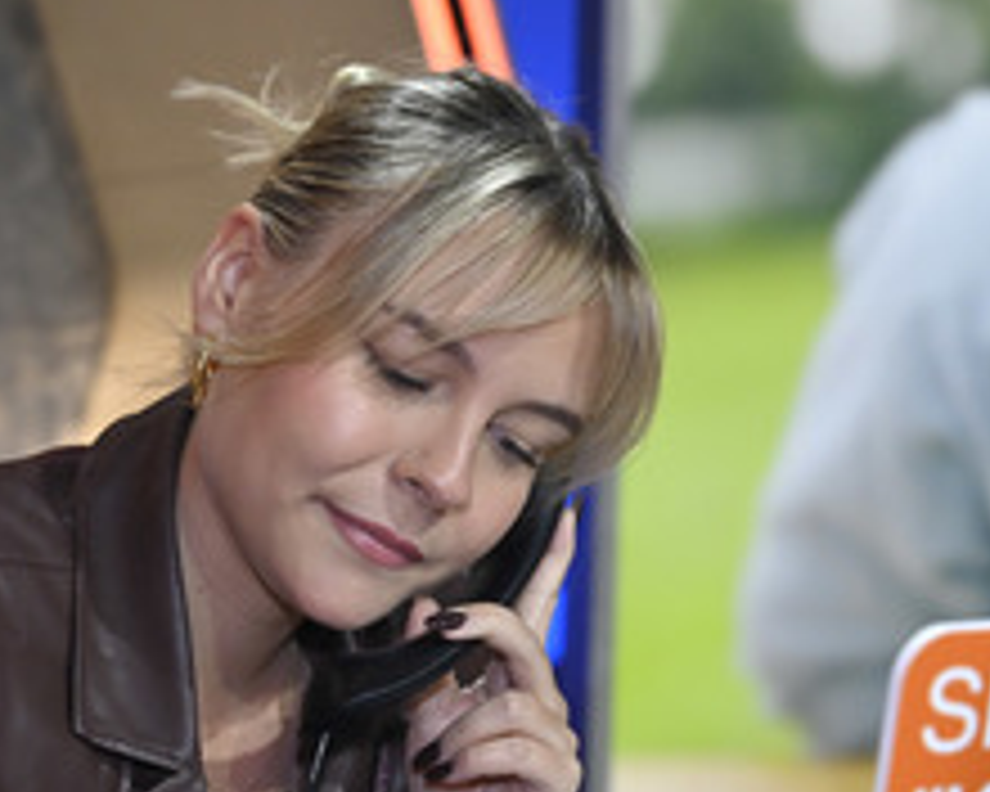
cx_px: 322
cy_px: 657
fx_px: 2754
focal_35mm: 94
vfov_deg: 16.2
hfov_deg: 20.3
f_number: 4
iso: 1000
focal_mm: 49
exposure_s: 1/200
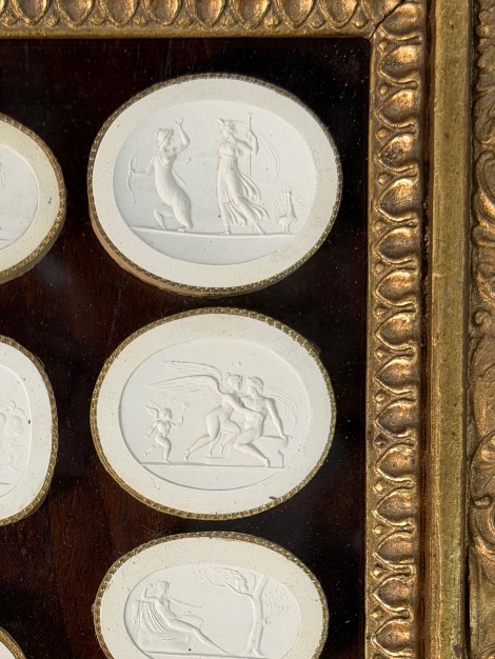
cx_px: 86
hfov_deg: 15.9
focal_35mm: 92
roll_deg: +0.5
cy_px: 596
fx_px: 1753
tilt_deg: +2.4
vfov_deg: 20.8
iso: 80
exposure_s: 1/50
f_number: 1.78
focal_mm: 6.76
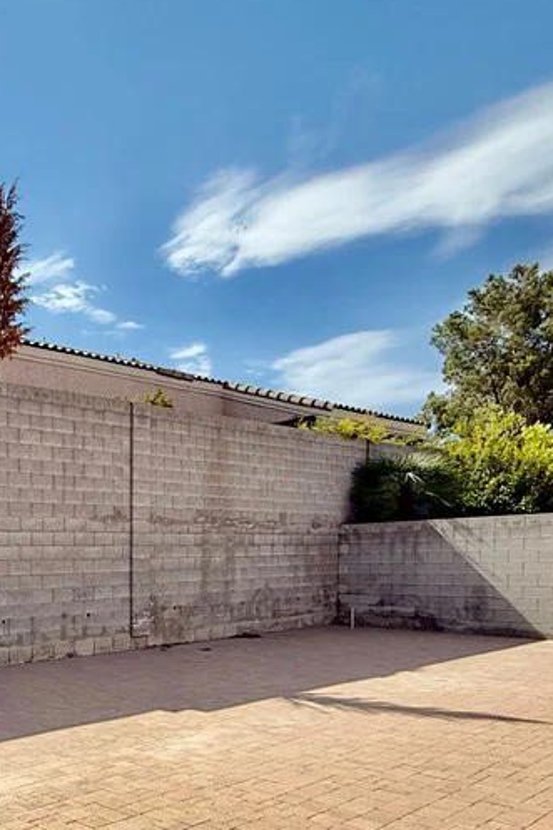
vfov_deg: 59.6
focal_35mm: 30
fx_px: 692
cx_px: -47
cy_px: 590
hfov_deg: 37.1
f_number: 2.2
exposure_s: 1/2320
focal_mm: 2.22
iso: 50
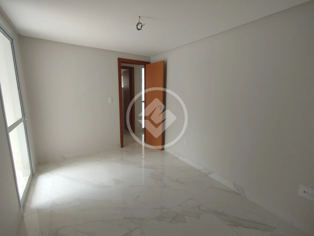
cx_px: 157
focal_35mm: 15
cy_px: 118
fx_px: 136
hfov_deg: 98.2
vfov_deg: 81.7
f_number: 2.2
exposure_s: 1/120
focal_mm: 1.65
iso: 80
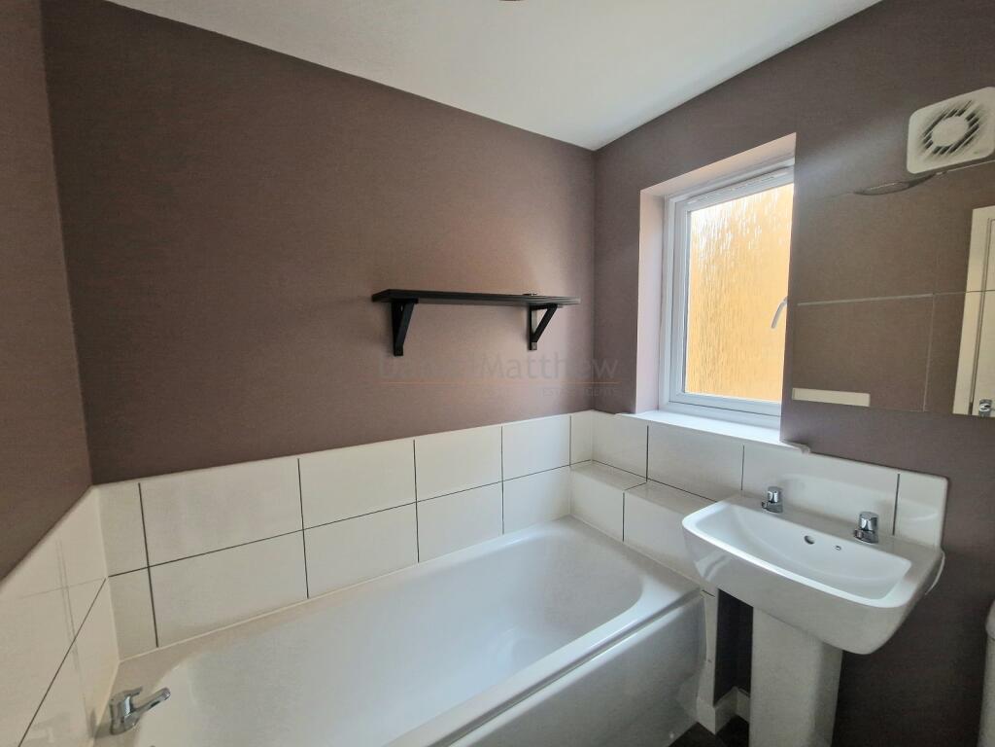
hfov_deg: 106.2
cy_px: 374
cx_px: 498
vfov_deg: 89.9
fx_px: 374
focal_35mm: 13
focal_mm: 2.2
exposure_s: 1/50
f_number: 2.2
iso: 400
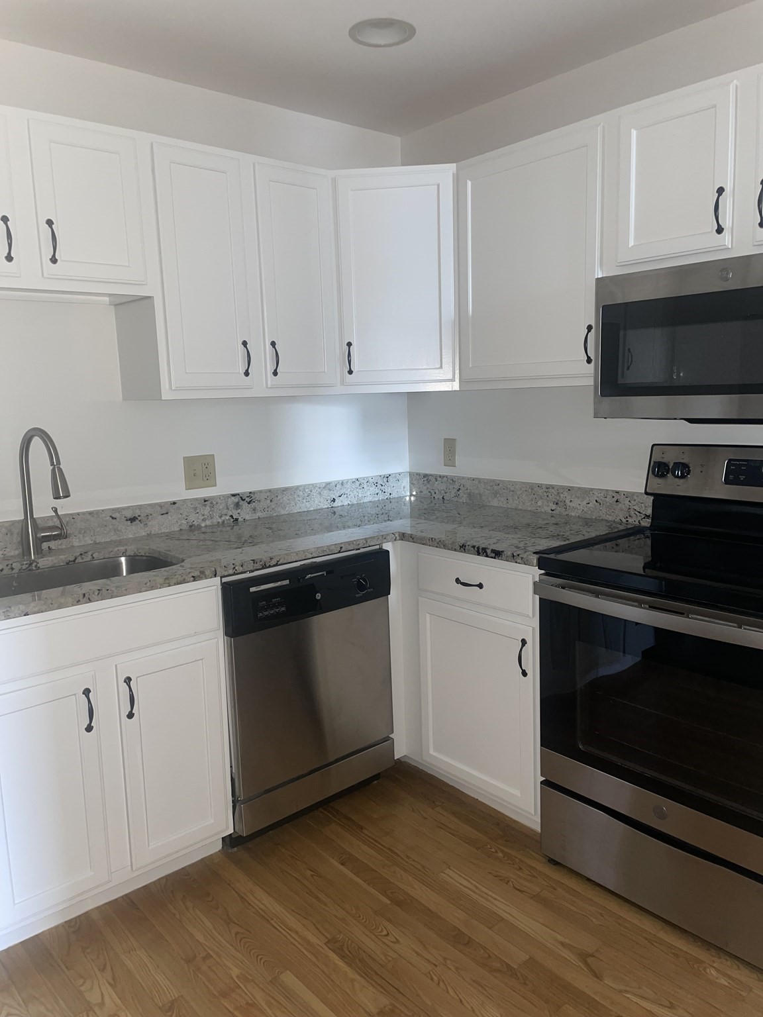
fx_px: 764
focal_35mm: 26
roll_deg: +1.7
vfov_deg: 67.3
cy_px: 508
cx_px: 382
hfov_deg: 53.1
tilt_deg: -8.4
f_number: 1.6
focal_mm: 4.2
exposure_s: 1/13
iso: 40
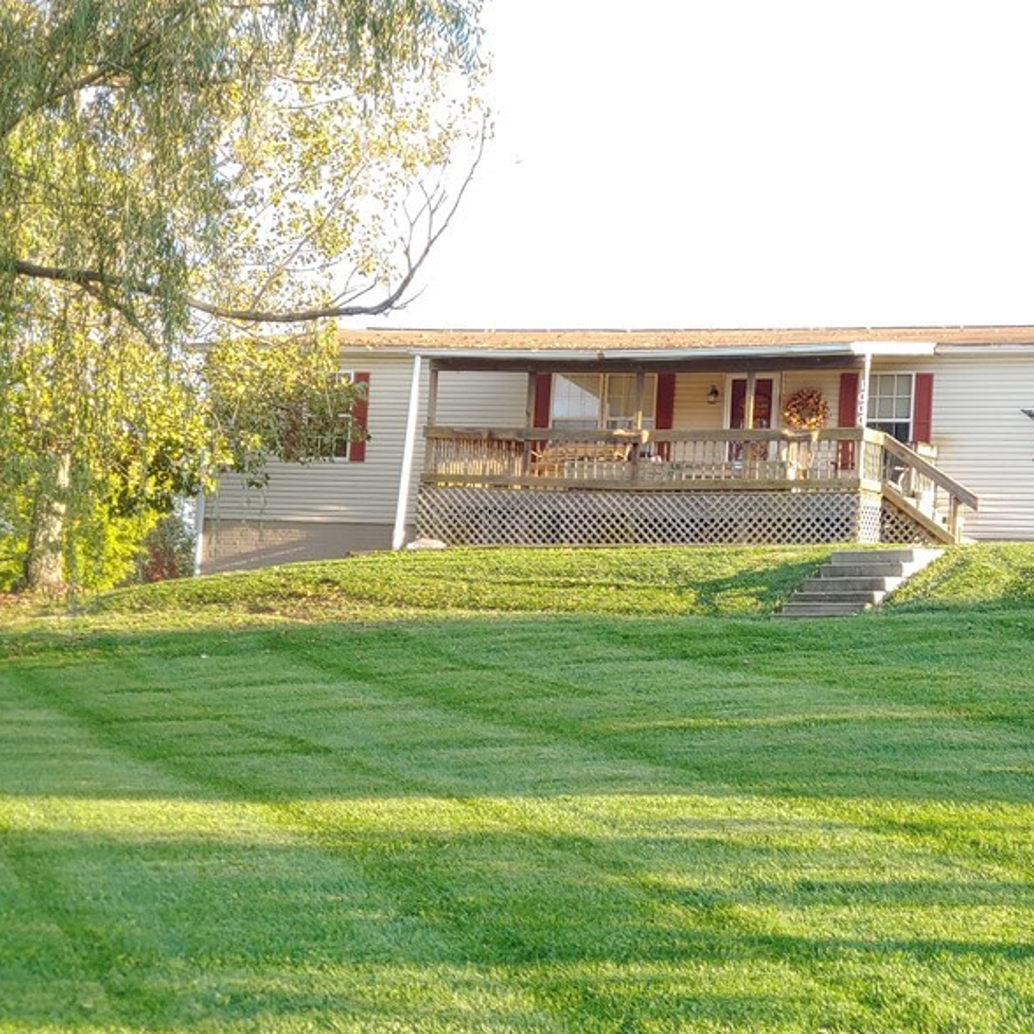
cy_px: 519
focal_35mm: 77
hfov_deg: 22.2
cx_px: 805
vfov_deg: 22.5
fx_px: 2602
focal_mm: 5.88
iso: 50
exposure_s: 1/40
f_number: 2.4
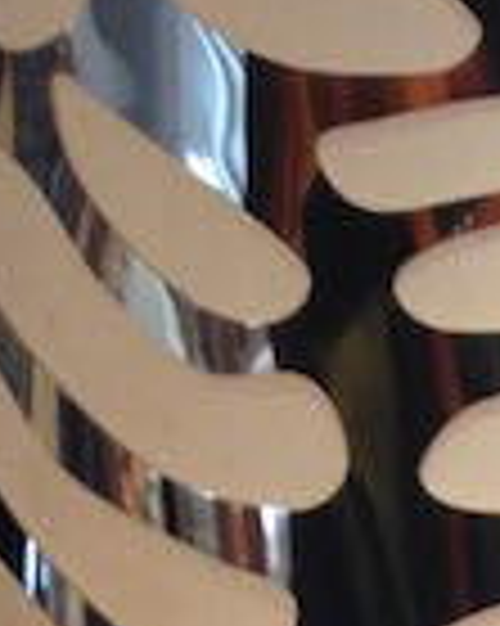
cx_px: 1559
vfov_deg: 7.7
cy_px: 1898
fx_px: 4000
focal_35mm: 216
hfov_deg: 6.5
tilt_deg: -14.6
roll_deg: +1.0
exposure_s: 1/20
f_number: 2.4
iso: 64
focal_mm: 4.12
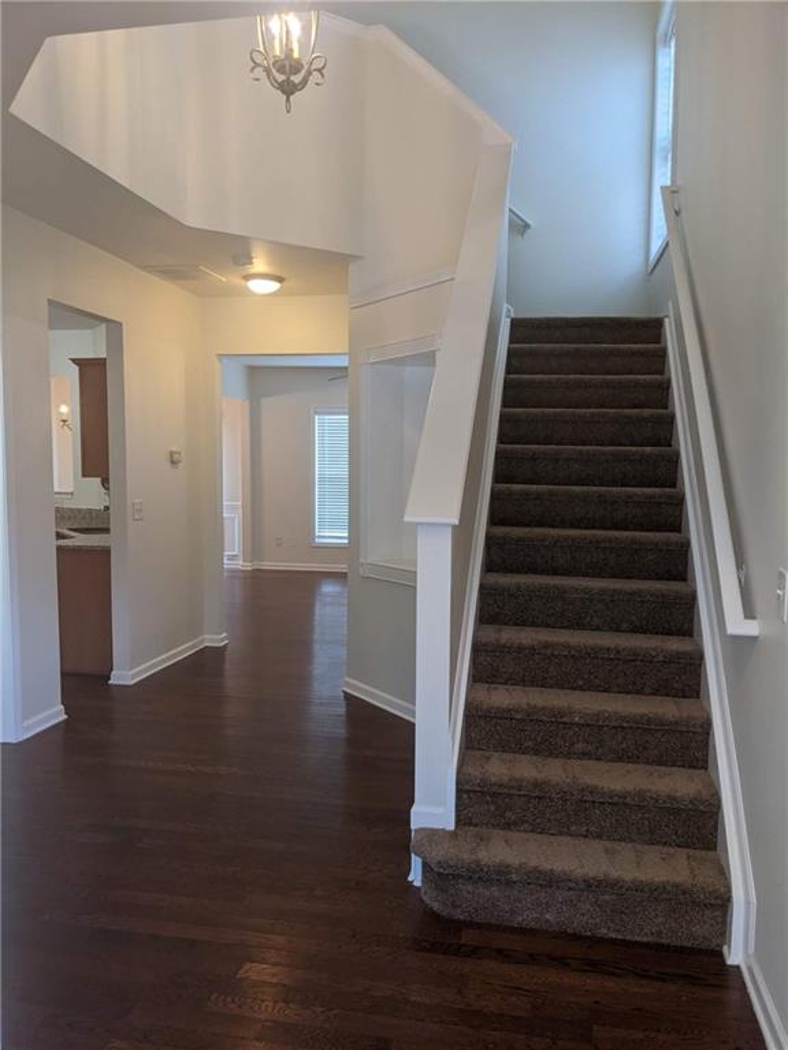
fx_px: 820
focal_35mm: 27
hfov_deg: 51.4
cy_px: 525
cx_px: 394
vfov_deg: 65.3
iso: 74
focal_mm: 4.38
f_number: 1.73
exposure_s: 1/40
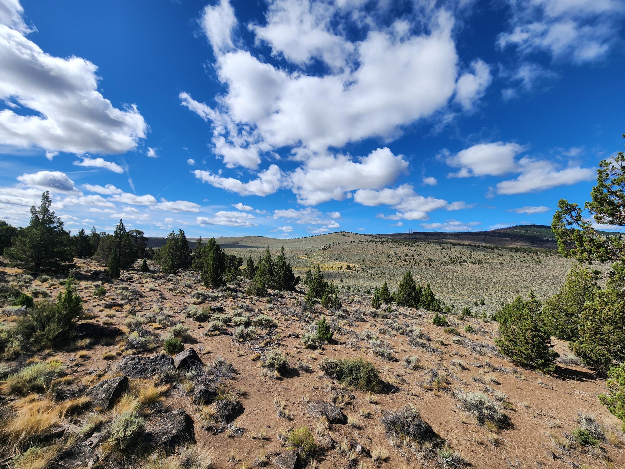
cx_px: 312
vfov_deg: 89.9
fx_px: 235
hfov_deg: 106.2
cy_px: 234
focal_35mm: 13
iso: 50
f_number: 2.2
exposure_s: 1/2628
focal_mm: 2.2
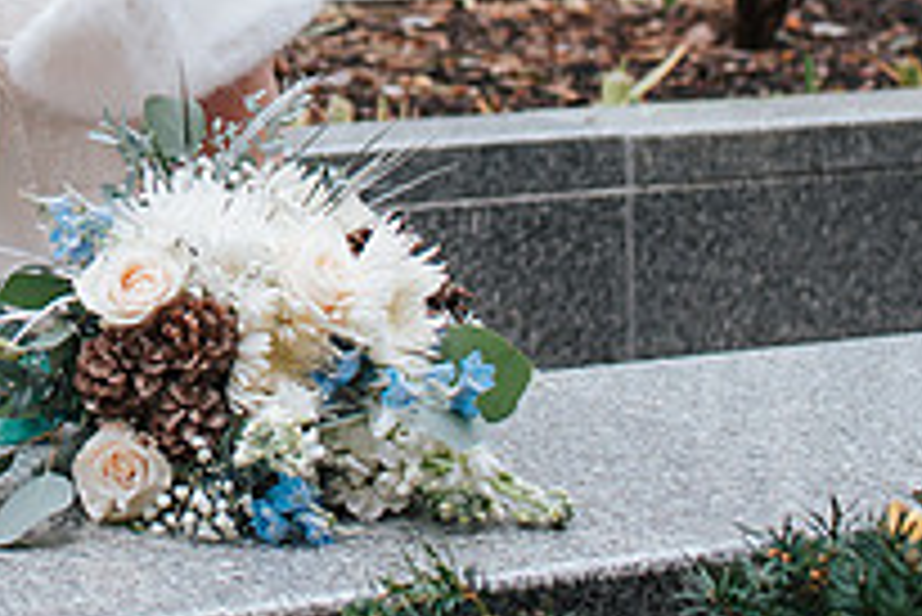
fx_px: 2870
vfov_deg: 11.9
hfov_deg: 17.4
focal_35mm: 112
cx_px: -172
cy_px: -196
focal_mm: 35
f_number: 3.2
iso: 640
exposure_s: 1/320
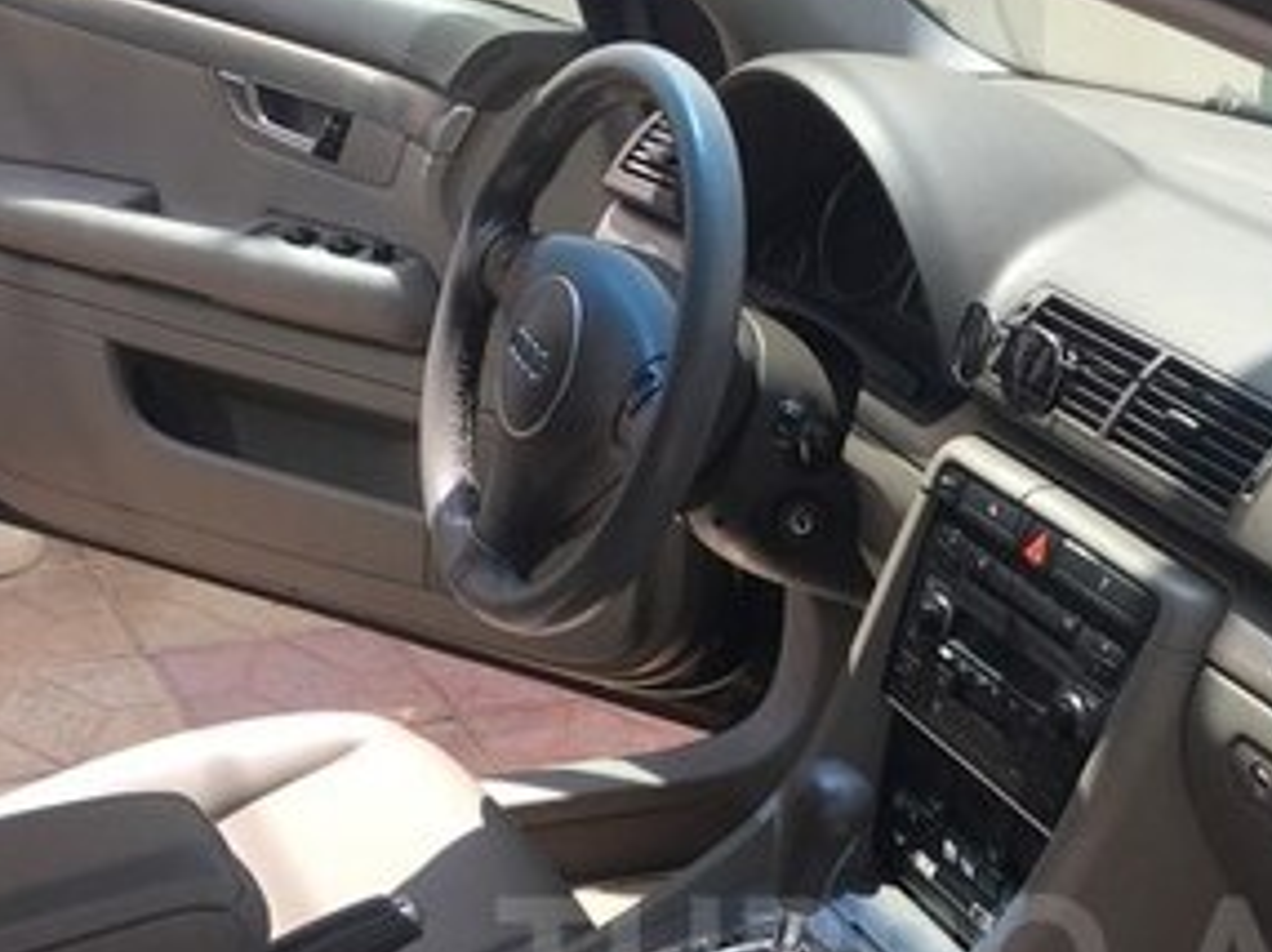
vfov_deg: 21.1
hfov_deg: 28.6
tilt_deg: -26.4
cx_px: 952
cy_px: 963
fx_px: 2460
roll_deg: -3.1
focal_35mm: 67
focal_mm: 4.15
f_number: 2.2
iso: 25
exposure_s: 1/450
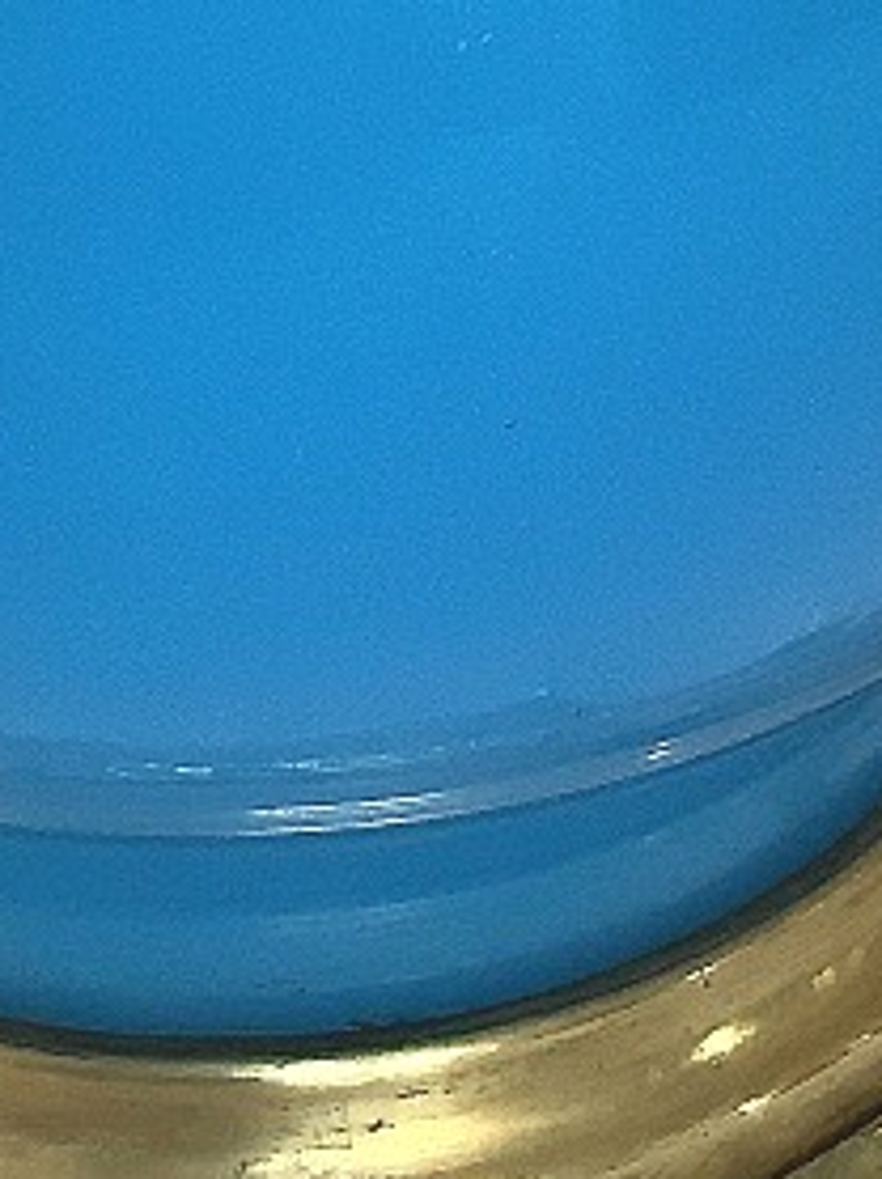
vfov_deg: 12.7
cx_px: 161
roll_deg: +0.7
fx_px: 4559
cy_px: -1277
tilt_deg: -20.3
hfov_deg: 11.0
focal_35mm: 134
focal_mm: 3.3
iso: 50
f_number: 2.4
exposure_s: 1/60
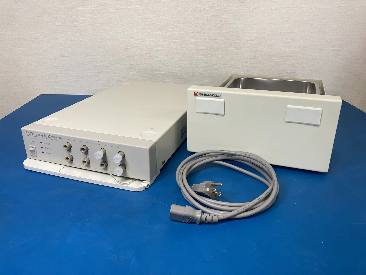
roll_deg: +2.3
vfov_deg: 49.7
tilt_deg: -21.8
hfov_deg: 63.4
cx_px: 183
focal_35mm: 28
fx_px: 296
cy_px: 138
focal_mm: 3.99
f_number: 1.8
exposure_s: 1/100
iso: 64
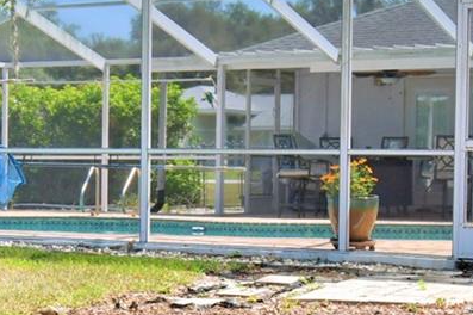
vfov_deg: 11.3
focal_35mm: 121
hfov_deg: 16.8
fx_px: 1588
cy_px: 247
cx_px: 91
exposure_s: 1/500
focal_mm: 20
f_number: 5.6
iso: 125
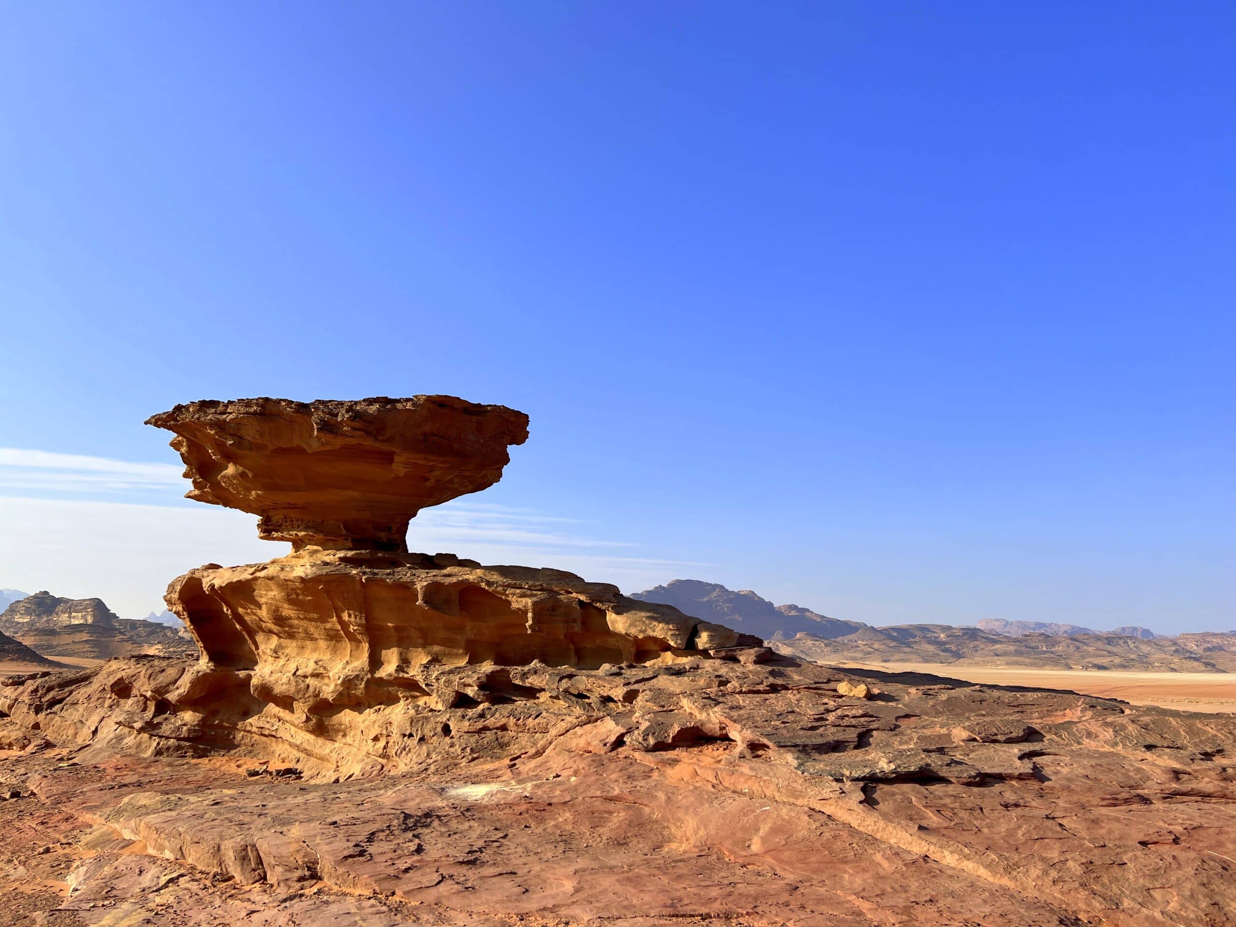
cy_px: 464
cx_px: 618
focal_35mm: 26
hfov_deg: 67.3
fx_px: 928
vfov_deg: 53.1
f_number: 1.5
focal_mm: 5.7
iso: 50
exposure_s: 1/4831
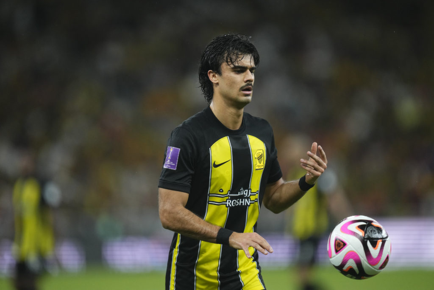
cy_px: 145
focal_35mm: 400
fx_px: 4823
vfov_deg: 3.4
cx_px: 217
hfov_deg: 5.2
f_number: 2.8
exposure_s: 1/2000
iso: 2500
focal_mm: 400
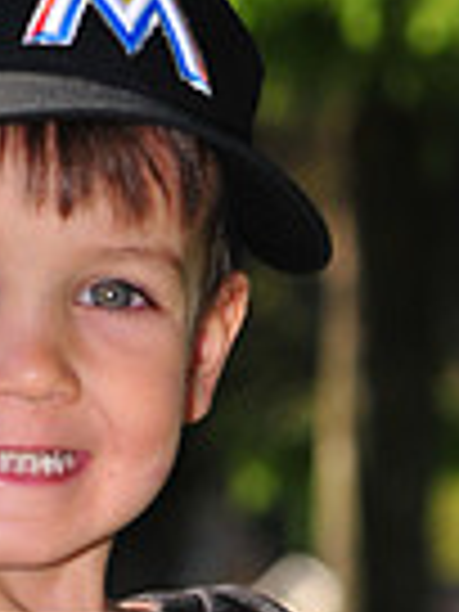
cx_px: 110
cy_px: 855
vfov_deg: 4.3
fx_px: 8169
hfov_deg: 3.2
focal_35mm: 462
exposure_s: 1/1000
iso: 200
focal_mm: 75
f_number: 4.5
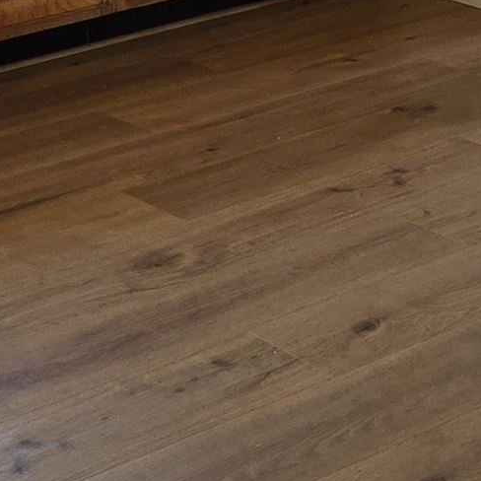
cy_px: -477
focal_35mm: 128
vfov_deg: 12.1
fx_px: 2012
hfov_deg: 13.6
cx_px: 217
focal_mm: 5.4
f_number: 1.8
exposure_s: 1/120
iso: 32
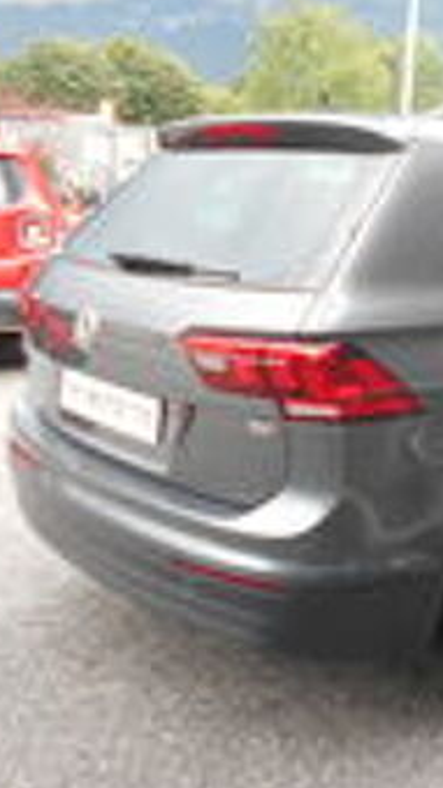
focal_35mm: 40
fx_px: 836
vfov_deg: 50.5
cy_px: 399
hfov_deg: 27.2
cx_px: 485
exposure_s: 1/100
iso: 80
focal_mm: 4.6
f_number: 3.2
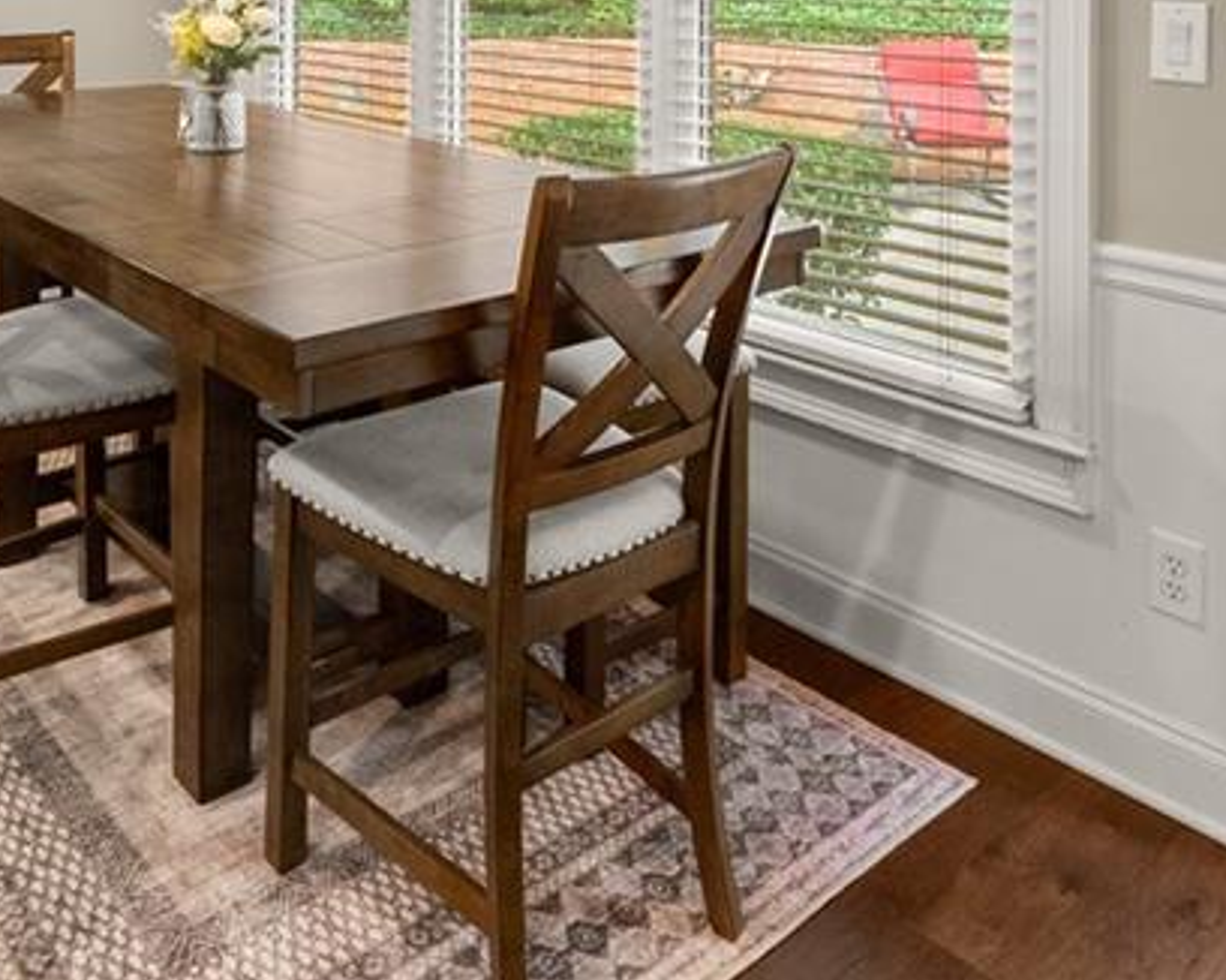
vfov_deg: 38.6
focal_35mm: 33
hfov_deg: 53.6
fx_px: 1197
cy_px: -35
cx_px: 460
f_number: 7.1
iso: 640
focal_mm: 14
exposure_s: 1/4
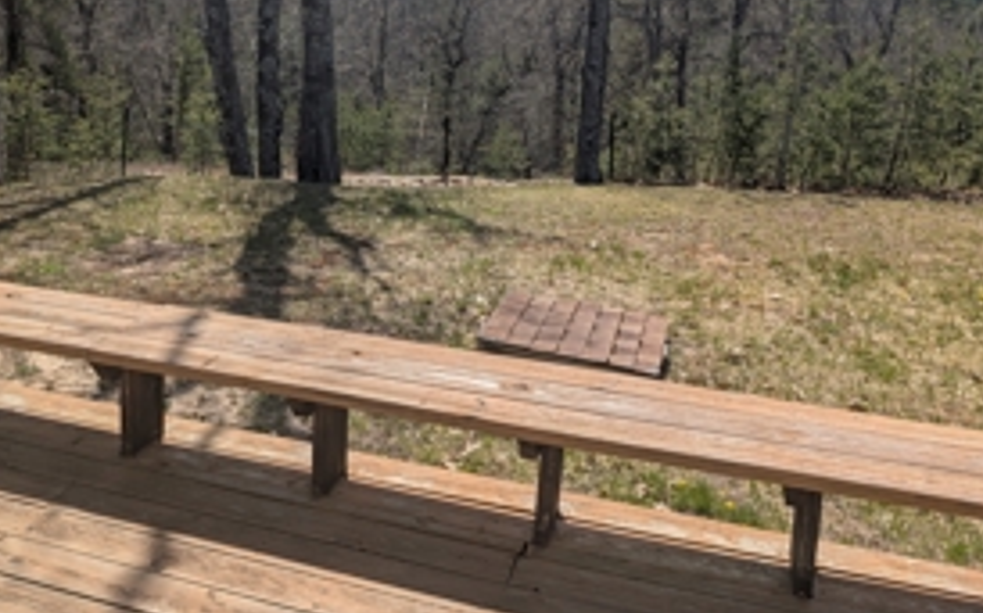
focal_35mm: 37
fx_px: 991
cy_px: 208
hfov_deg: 51.7
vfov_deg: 34.1
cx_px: 323
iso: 19
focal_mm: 6.9
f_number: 1.68
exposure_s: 1/1031
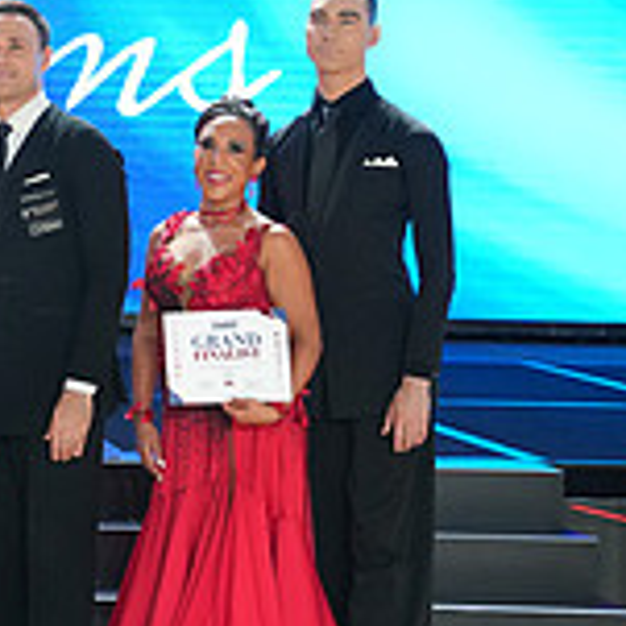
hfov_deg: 12.5
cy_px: 143
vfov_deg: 13.8
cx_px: -531
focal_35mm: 126
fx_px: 2584
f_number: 4
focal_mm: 38.7
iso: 2500
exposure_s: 1/400
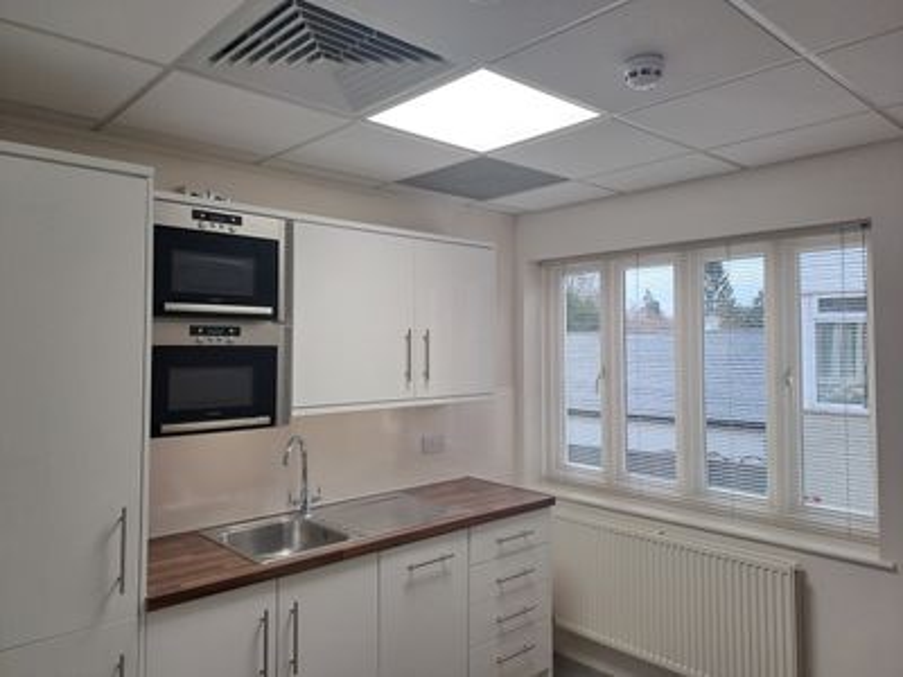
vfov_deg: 54.9
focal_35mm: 25
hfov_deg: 69.4
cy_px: 338
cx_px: 452
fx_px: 652
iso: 32
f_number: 1.8
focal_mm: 4.65
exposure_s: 1/60
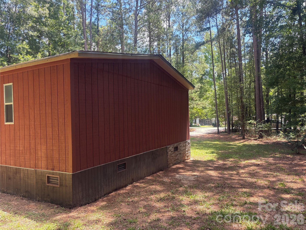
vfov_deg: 53.1
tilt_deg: +0.2
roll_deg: +1.3
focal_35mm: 26
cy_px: 115
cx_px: 153
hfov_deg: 67.3
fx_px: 230
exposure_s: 1/268
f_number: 1.6
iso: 50
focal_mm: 5.96
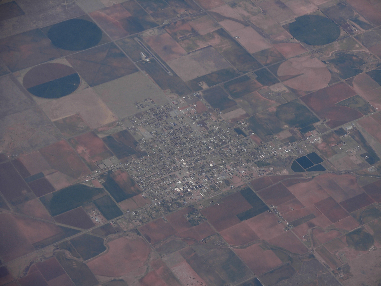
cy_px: 143
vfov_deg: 14.2
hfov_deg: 18.9
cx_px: 190
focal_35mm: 104
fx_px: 1145
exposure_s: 1/627
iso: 79
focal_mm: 17.2
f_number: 4
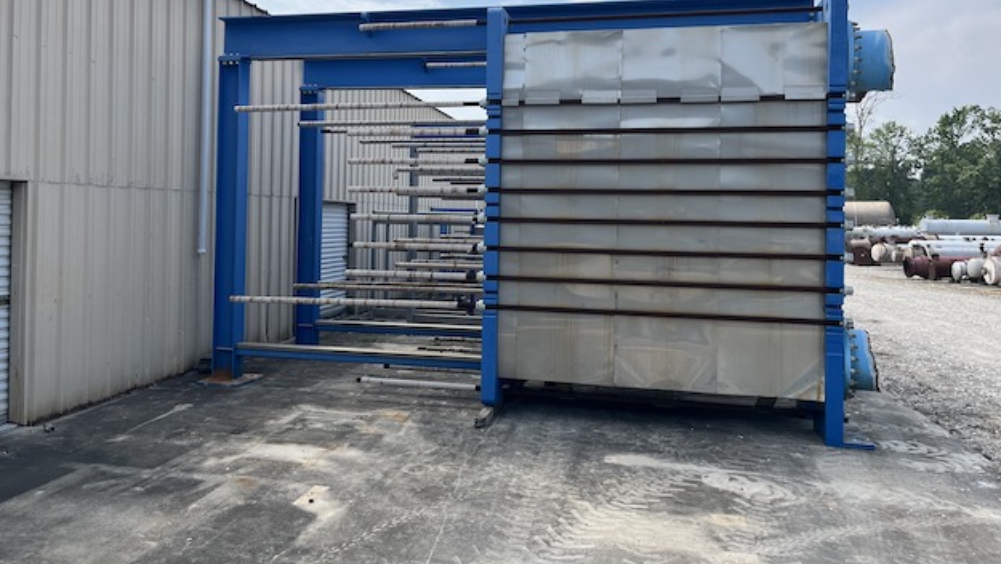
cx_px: 492
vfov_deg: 39.9
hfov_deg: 66.0
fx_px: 770
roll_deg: +0.0
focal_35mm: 29
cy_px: 202
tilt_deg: +0.9
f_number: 1.6
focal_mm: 5.1
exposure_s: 1/3135
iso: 50
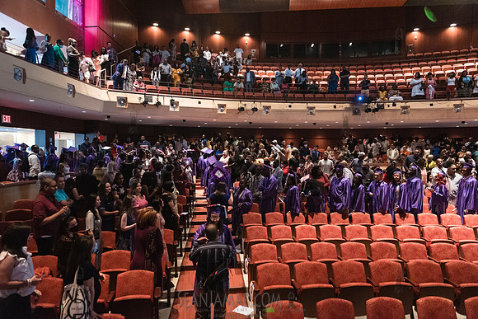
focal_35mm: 24
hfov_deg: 73.2
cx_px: 239
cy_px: 160
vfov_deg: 52.7
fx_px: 322
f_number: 3.5
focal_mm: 24
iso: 4000
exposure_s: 1/200
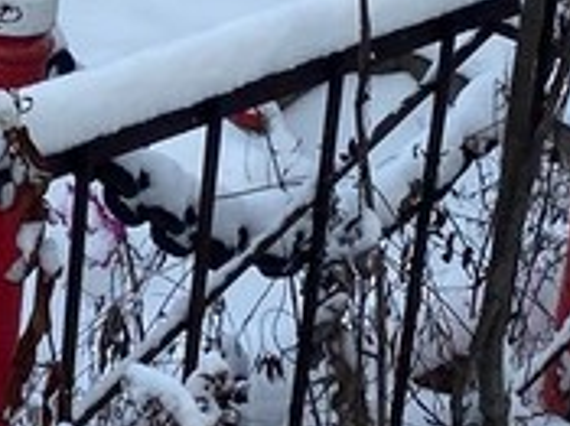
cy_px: -169
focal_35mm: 152
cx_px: -215
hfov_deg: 12.5
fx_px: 2501
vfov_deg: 9.5
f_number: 1.8
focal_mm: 4.25
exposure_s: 1/1206
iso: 32
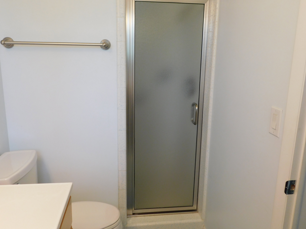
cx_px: 153
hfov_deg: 60.0
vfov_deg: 46.8
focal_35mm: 30
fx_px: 265
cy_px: 114
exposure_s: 1/30
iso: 180
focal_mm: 5.3
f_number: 3.2
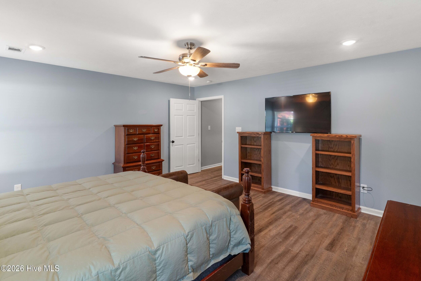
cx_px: 210
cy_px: 140
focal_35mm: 17
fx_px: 199
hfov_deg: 93.3
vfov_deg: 70.4
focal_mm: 17
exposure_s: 1/6
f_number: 8
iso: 640
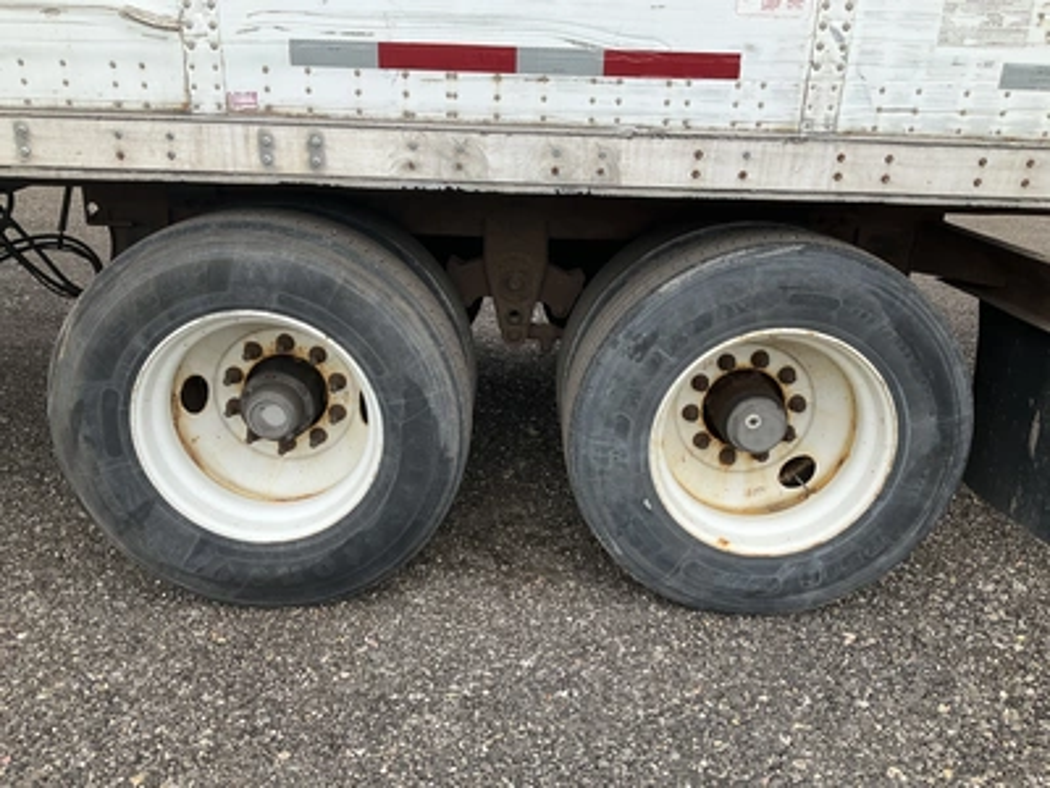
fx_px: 880
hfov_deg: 61.7
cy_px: 394
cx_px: 525
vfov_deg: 48.2
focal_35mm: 29
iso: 25
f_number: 1.8
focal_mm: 3
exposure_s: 1/613
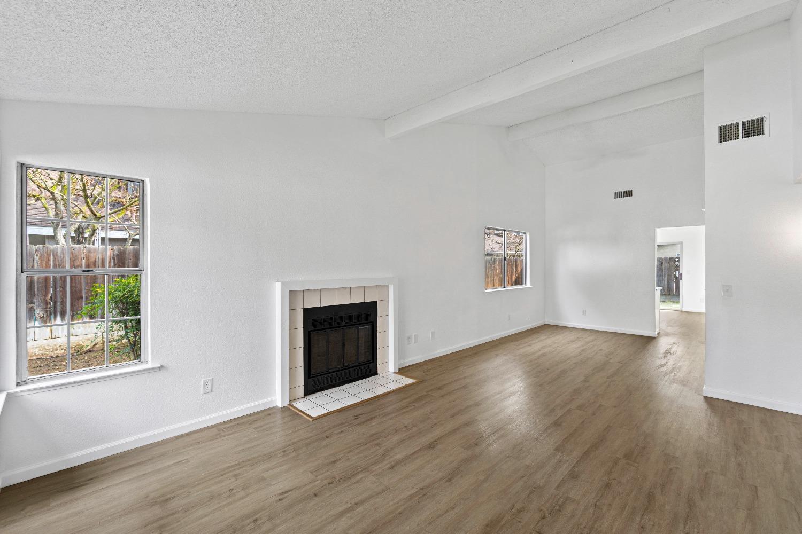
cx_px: 401
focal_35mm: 15
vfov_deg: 77.3
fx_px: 334
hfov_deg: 100.4
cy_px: 267
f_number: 8
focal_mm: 10
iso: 800
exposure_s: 1/8
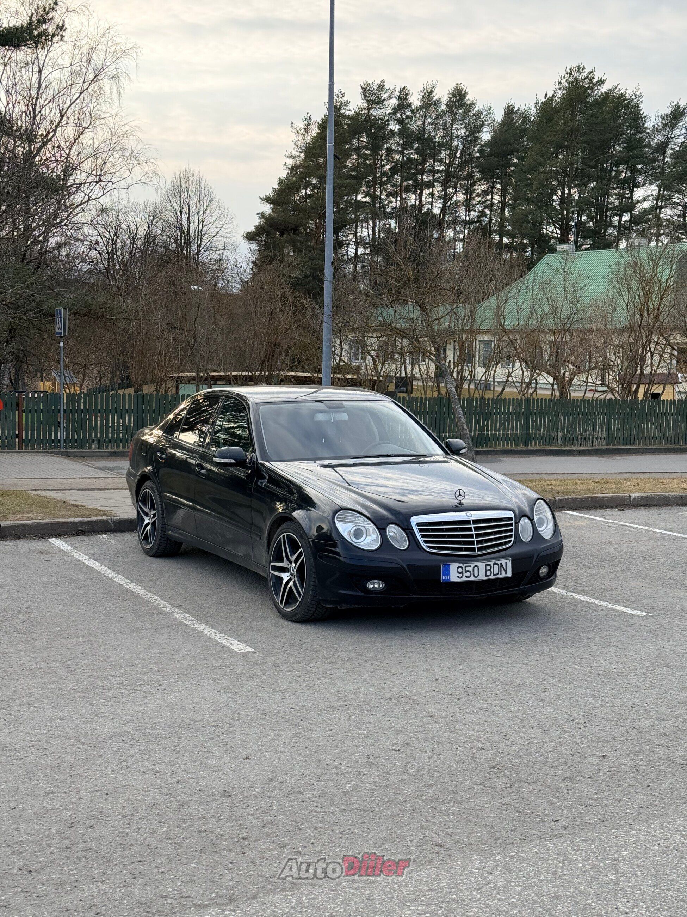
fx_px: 1270
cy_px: 458
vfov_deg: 39.7
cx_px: 344
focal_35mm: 48
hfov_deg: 30.3
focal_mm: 6.76
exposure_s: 1/1116
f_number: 1.78
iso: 80
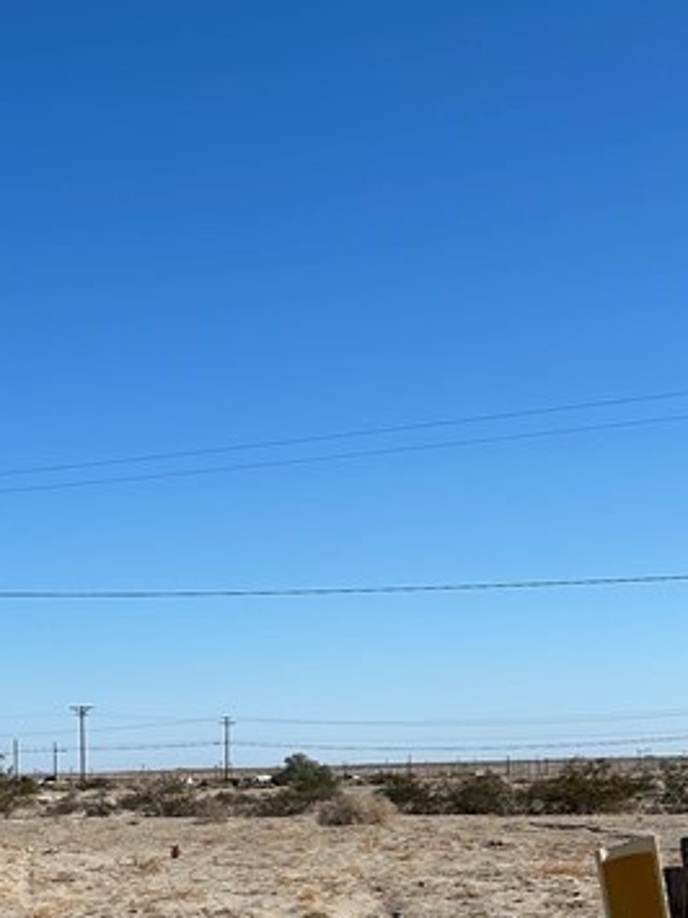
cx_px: -52
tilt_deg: -1.2
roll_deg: -1.2
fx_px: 1989
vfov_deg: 25.3
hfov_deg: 18.9
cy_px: 804
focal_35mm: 75
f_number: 1.5
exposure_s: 1/6993
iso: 50
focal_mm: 5.7
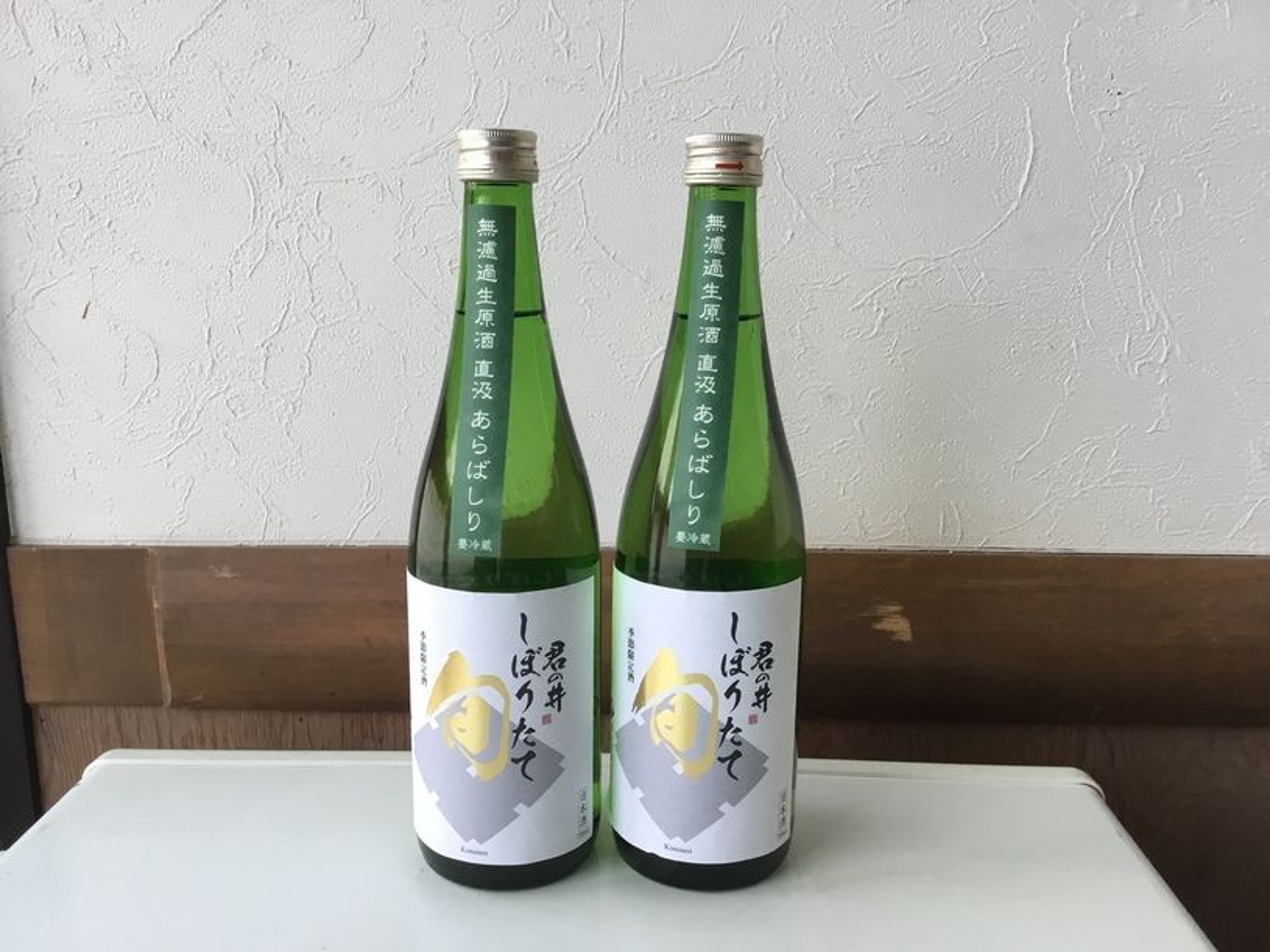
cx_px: 635
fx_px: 1137
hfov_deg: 58.4
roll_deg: +0.2
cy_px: 476
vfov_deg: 45.4
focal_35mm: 31
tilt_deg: -12.5
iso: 64
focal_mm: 3.3
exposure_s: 1/30
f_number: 2.4
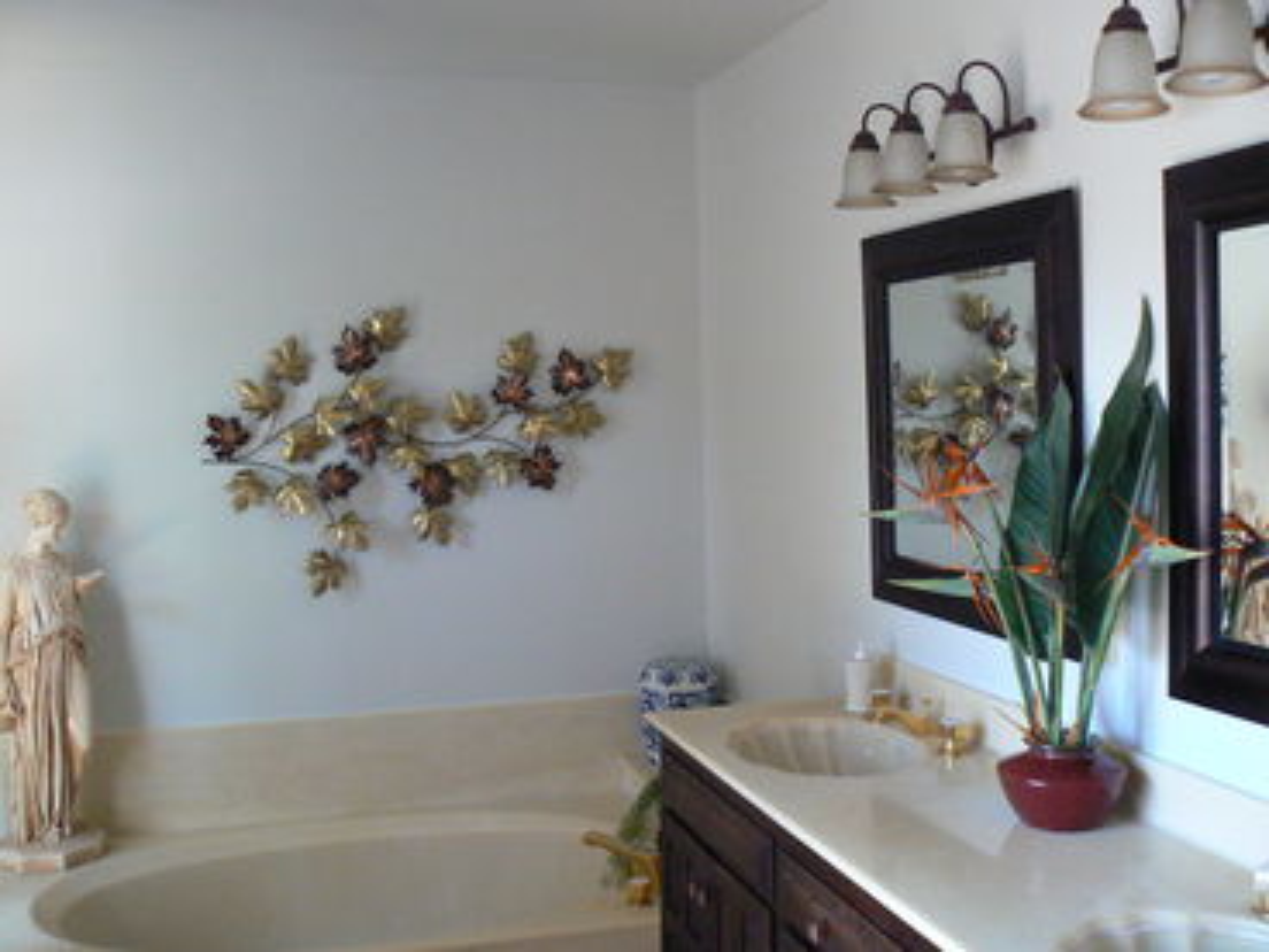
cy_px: 476
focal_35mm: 36
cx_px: 634
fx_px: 1320
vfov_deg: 39.7
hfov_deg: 51.4
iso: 400
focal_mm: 6
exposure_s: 1/100
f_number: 2.8
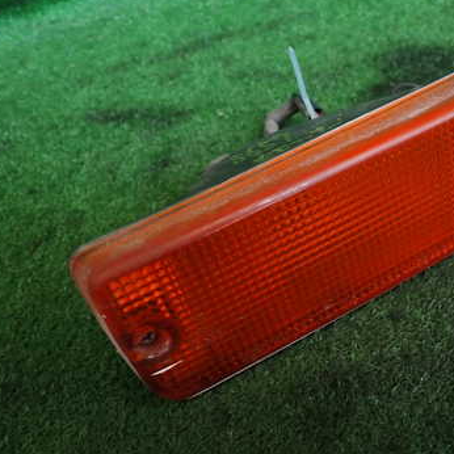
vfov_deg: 36.8
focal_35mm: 46
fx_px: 683
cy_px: 215
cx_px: 374
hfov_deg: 35.4
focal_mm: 5.4
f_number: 2.3
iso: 200
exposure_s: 1/60
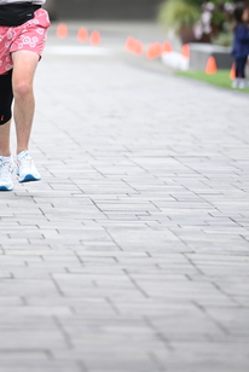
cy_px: 48
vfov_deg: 5.8
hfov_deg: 3.9
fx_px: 3695
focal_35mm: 357
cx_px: 44
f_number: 2.8
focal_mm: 200
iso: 800
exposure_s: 1/2000
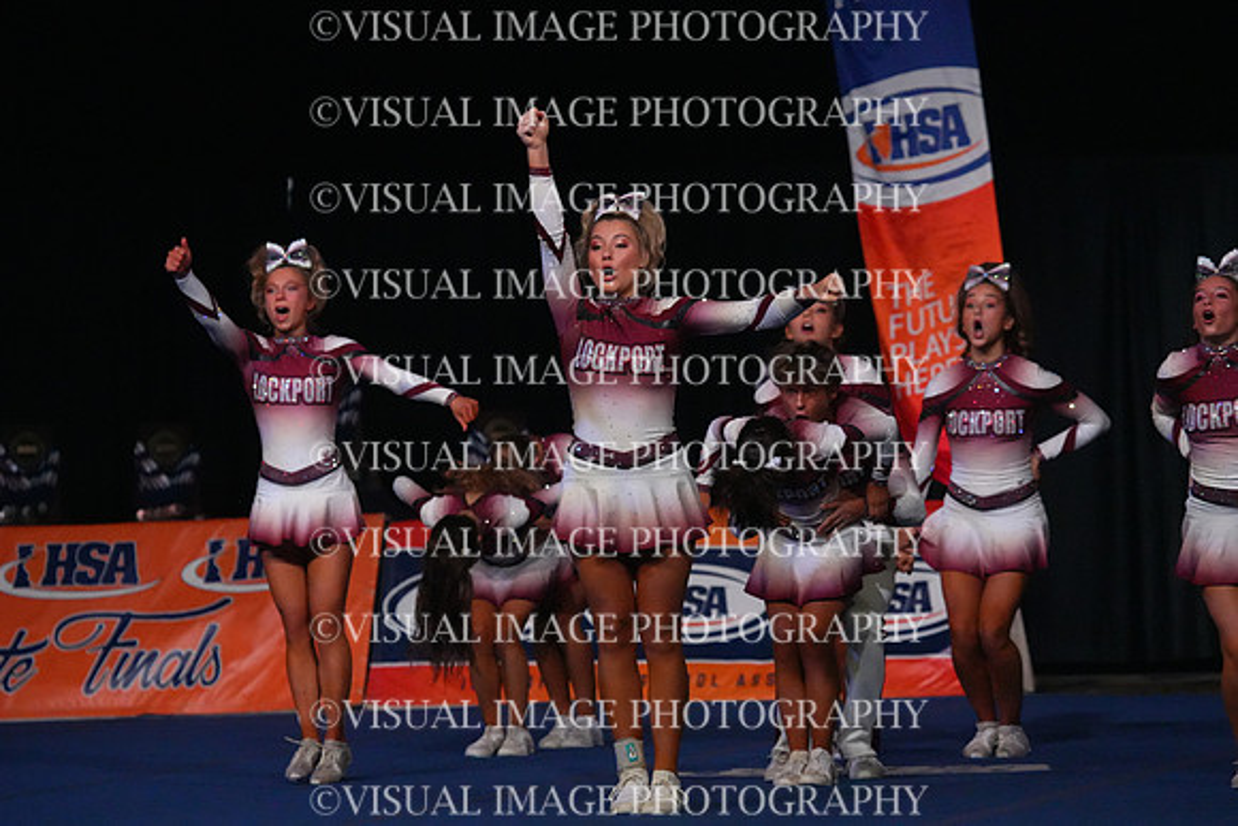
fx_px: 6879
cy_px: 413
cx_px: 619
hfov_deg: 10.3
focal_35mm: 200
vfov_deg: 6.9
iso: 16000
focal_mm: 200
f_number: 5.6
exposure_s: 1/1250
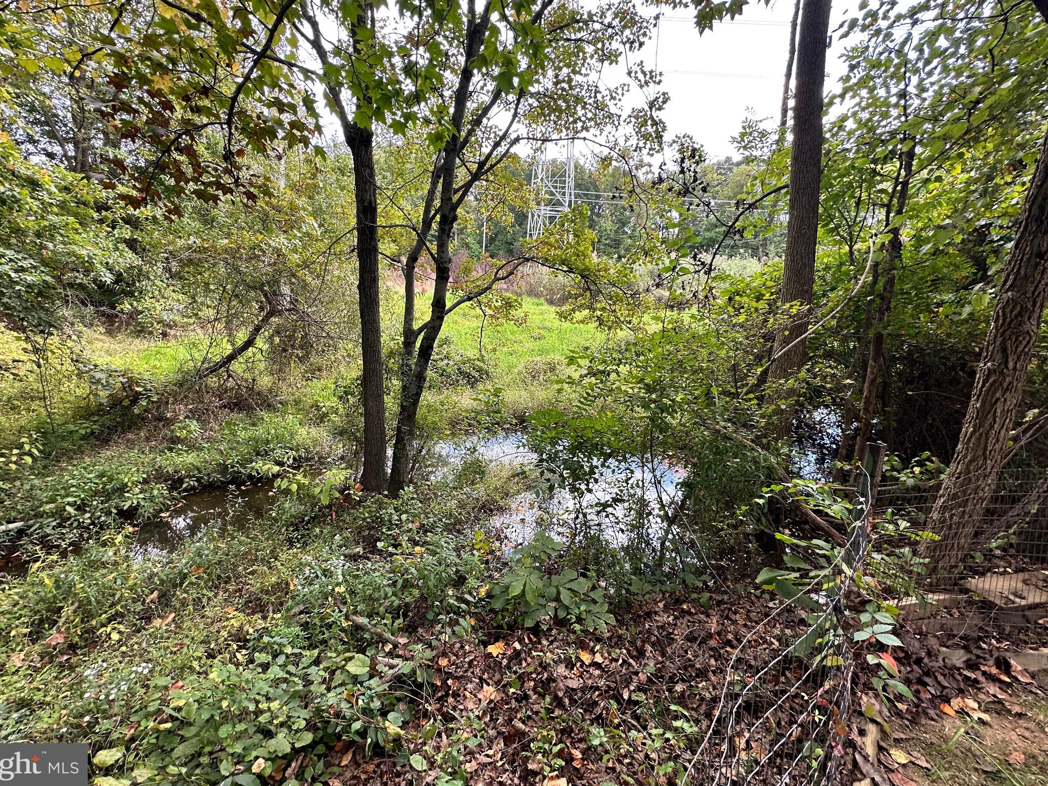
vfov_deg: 81.7
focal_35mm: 15
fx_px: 454
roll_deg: -1.7
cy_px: 367
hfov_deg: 98.1
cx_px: 512
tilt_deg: -13.4
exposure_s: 1/99
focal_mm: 2.22
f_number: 2.2
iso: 50
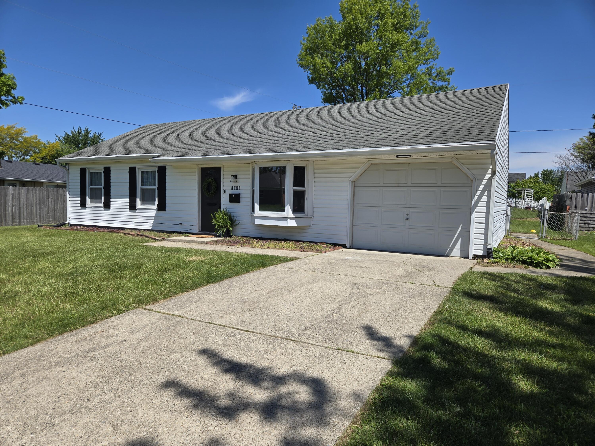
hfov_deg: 73.9
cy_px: 223
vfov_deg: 58.9
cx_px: 298
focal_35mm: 23
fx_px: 395
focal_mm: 5.4
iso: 25
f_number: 1.8
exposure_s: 1/2463
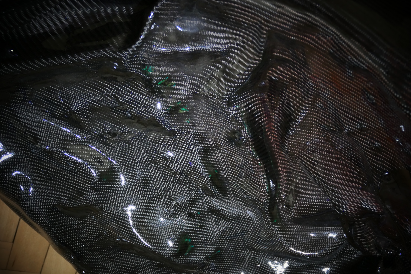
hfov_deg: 26.6
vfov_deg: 17.9
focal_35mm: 76
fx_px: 868
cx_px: 206
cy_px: 137
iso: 1600
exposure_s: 1/20
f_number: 3.7
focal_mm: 27.56
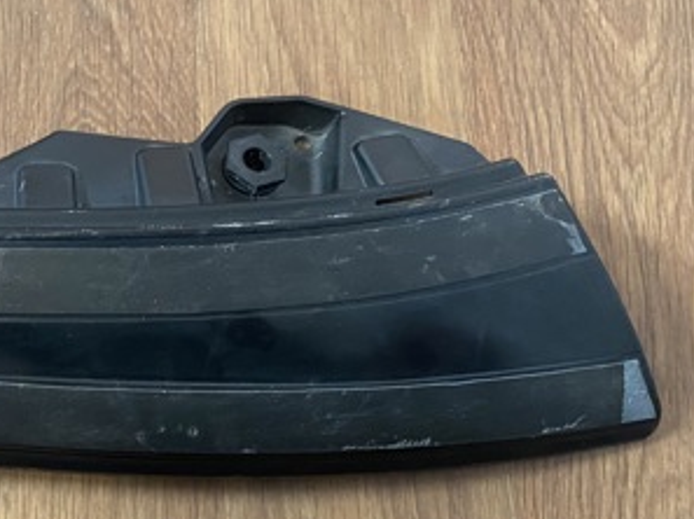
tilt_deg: -77.1
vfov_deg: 26.0
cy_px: 254
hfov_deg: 31.3
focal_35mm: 56
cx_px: -33
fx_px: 1121
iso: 500
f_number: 1.8
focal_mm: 4.25
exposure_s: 1/50
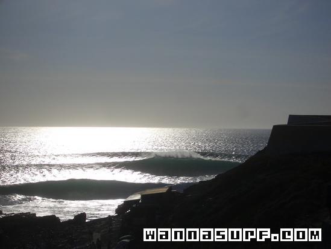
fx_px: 1004
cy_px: 124
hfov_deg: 18.7
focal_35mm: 105
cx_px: 166
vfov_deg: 14.1
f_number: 7.7
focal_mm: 17.4
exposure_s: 1/2000
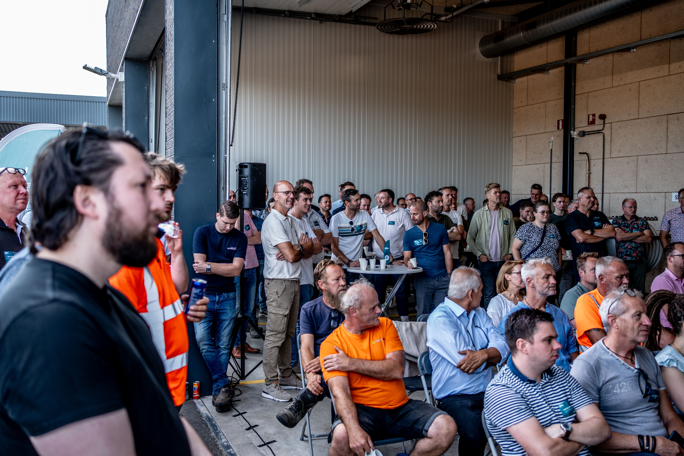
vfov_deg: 37.9
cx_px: 342
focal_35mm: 35
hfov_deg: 54.4
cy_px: 228
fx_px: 665
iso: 160
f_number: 2.8
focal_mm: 35
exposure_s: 1/200
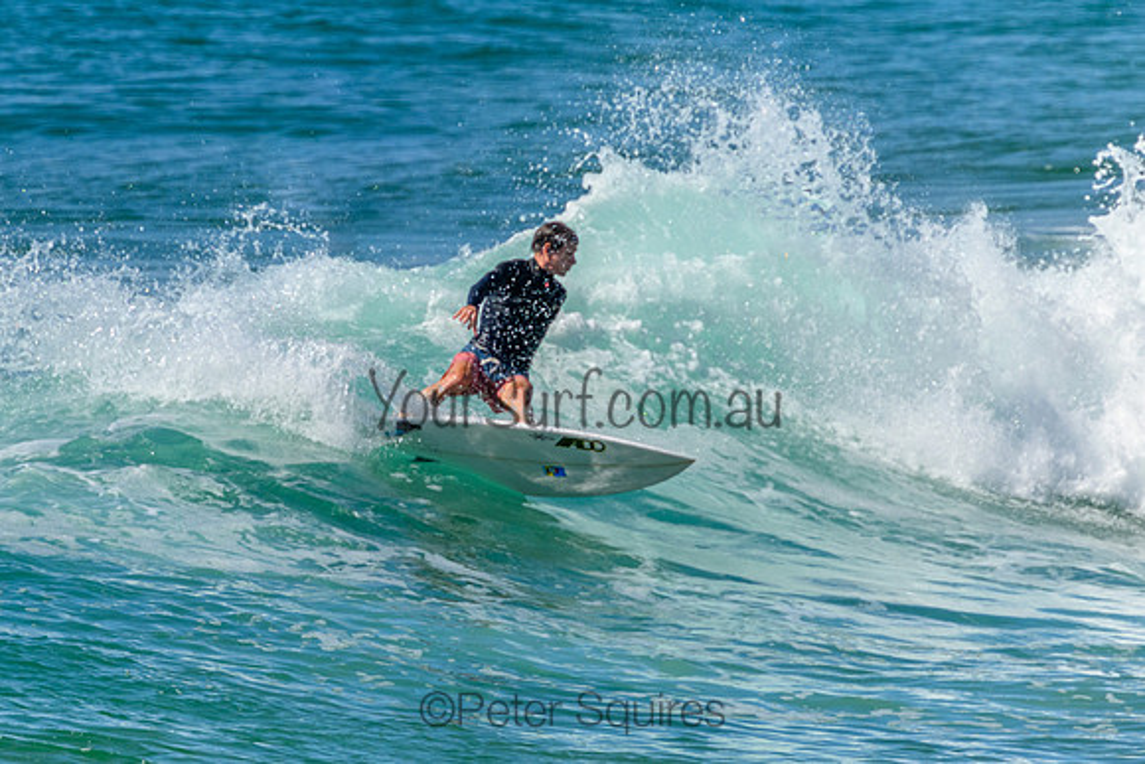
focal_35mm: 1101
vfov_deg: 1.3
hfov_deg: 1.9
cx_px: 458
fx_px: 35011
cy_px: 335
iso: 900
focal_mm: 800
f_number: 11
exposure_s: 1/2000
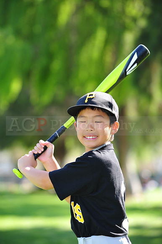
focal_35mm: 155
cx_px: 81
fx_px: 1047
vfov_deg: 13.3
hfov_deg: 8.8
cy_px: 122
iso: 200
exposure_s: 1/250
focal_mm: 155
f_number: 4.5
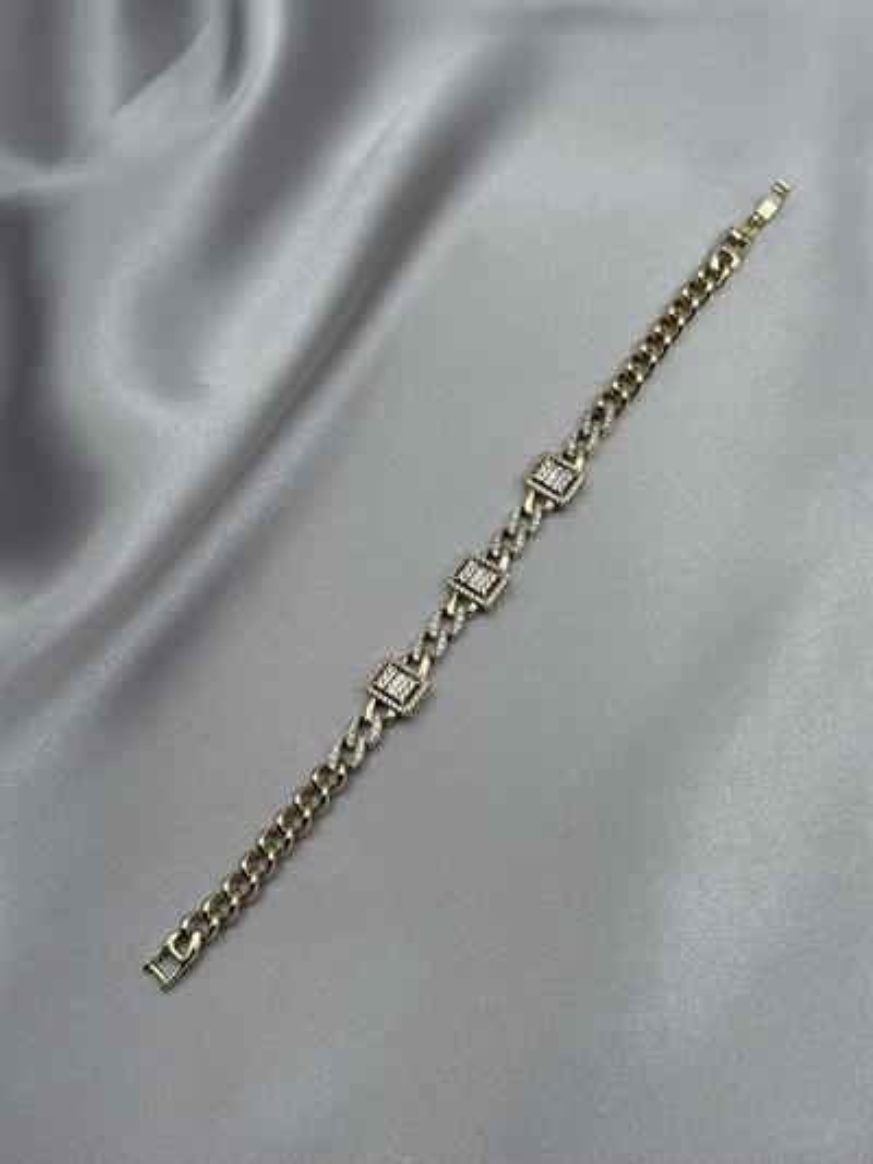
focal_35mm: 48
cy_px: 582
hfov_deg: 30.3
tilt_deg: -65.7
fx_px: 1613
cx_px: 436
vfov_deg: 39.6
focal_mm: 6.76
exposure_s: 1/1642
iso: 64
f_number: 1.78
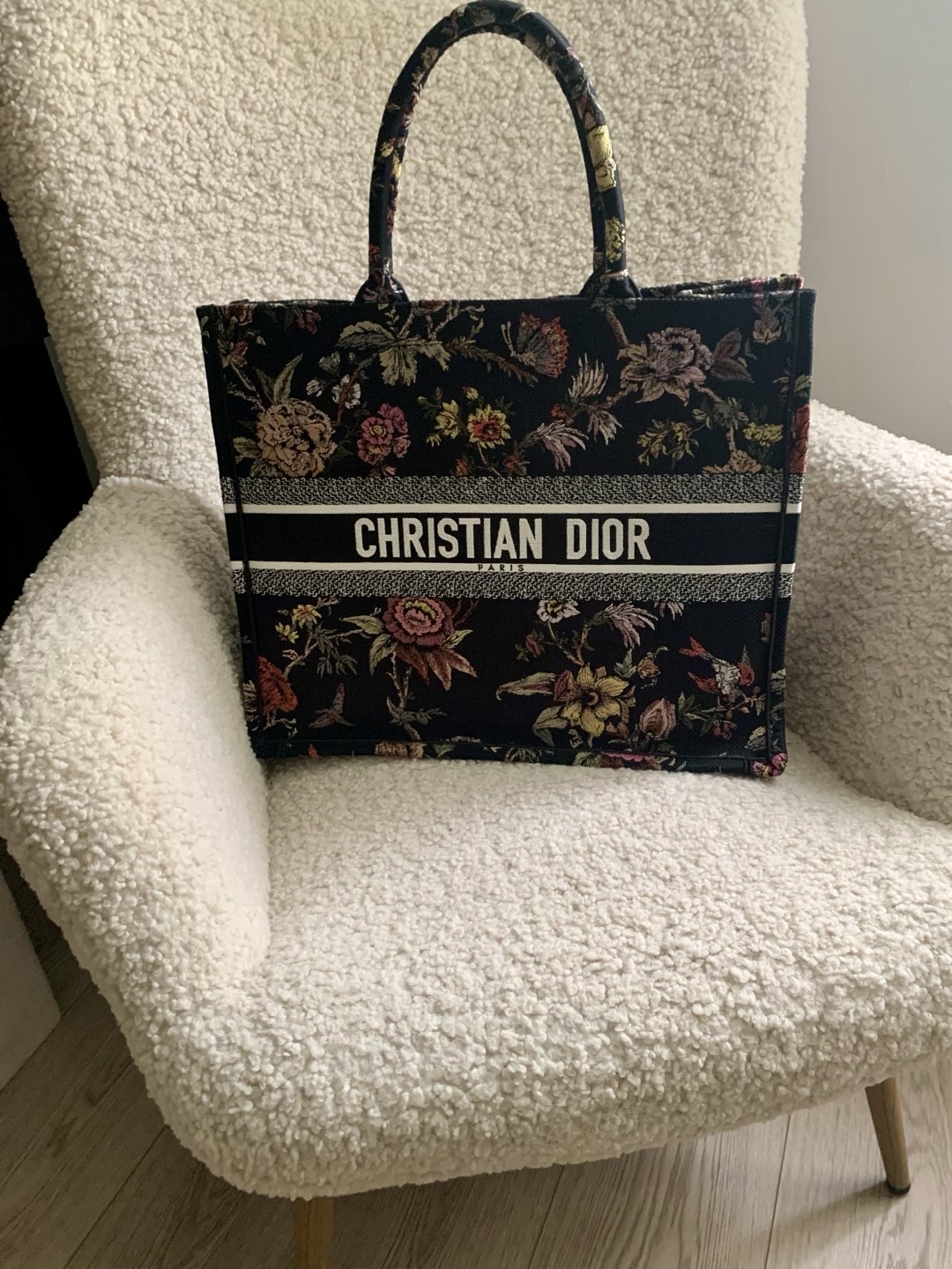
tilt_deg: -30.9
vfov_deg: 67.3
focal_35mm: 26
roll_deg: +2.4
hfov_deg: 53.1
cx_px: 476
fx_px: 953
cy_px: 634
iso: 400
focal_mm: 4.25
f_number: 1.8
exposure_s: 1/45
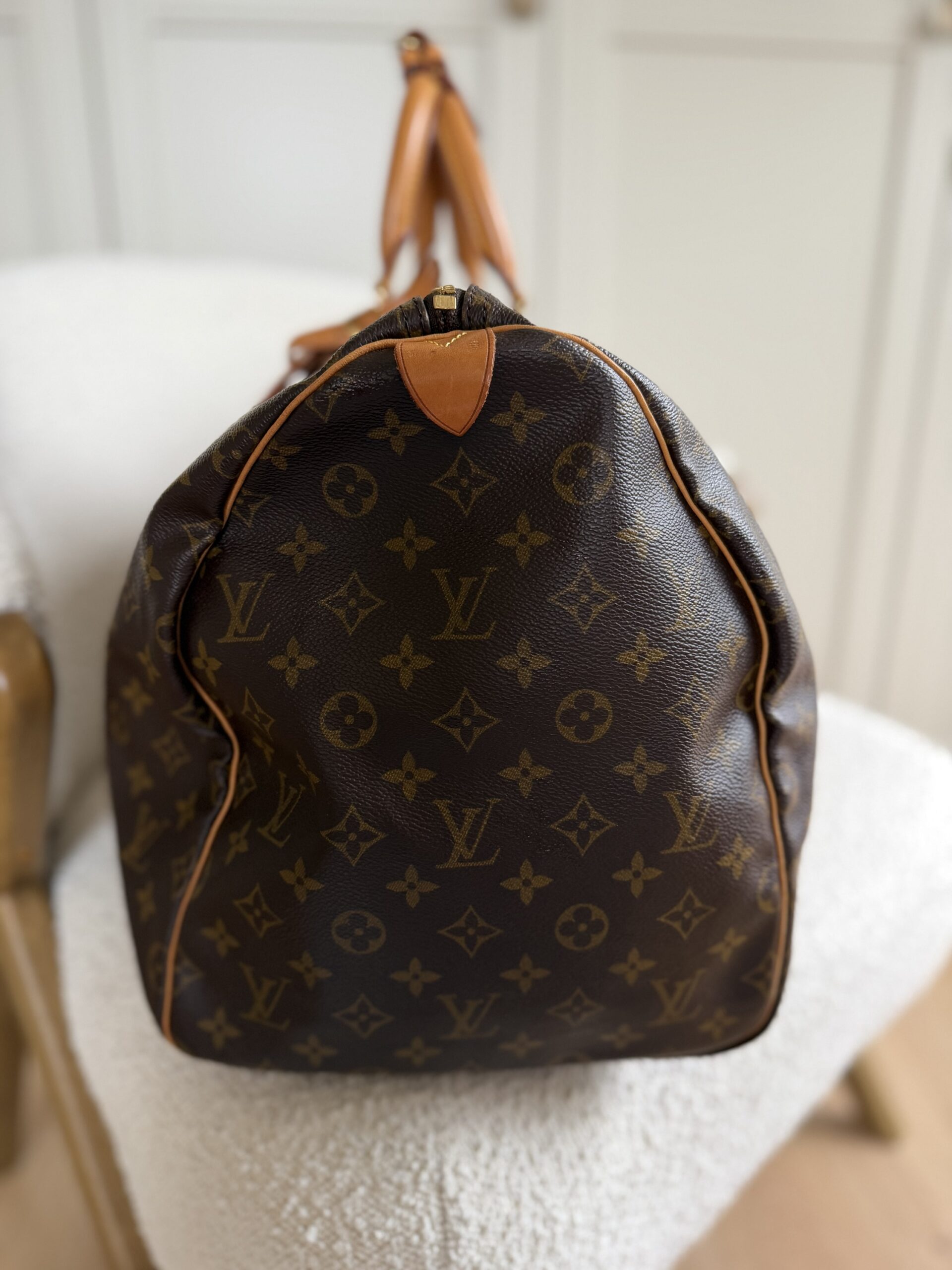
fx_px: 880
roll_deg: -0.6
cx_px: 476
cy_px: 635
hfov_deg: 56.8
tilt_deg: -17.7
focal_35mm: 24
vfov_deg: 71.6
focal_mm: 6.76
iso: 200
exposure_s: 1/102
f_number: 1.78
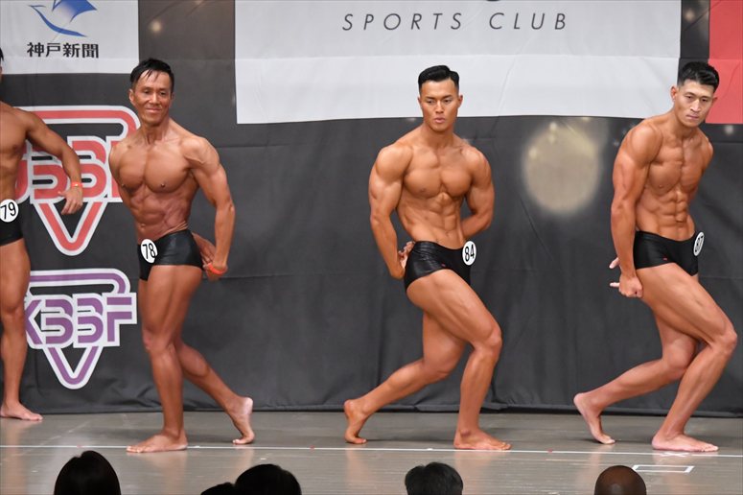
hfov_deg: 9.5
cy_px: 248
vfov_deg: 6.3
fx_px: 4477
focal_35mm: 217
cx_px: 372
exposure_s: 1/400
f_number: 5.6
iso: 6400
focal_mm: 145
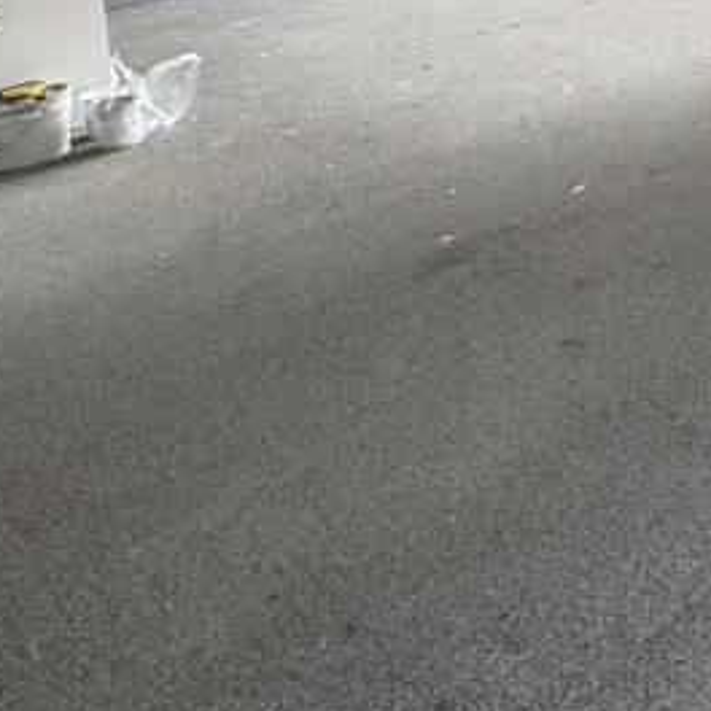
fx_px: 1115
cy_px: -267
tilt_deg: -4.0
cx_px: 1209
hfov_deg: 23.2
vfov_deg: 27.8
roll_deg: +0.9
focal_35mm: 48
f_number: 2.2
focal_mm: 2.22
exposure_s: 1/99
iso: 100
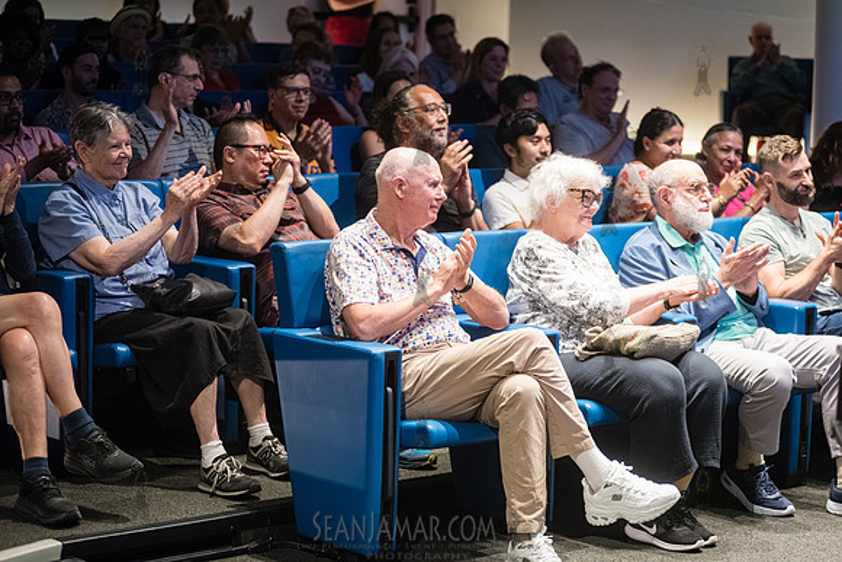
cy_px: 281
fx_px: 2012
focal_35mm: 86
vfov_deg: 15.9
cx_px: 421
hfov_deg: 23.6
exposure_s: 1/160
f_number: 2.8
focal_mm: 86
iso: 5000
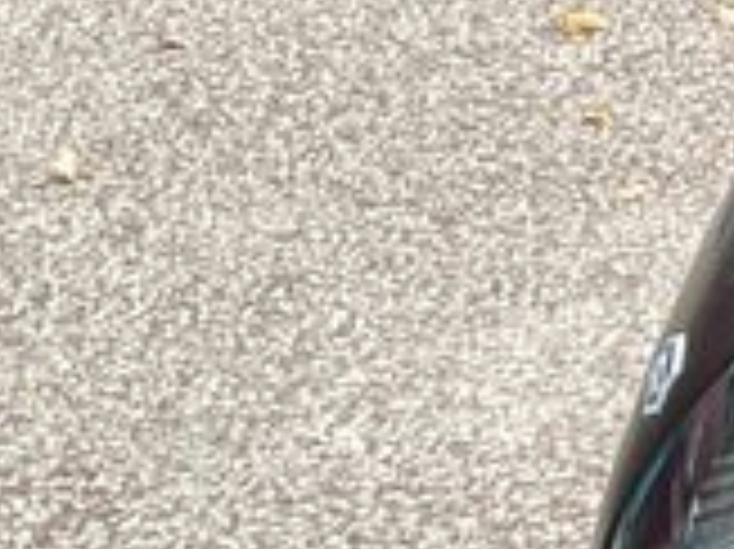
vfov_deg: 8.3
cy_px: 310
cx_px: 1999
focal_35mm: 178
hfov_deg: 9.4
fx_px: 3772
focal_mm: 3
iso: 16
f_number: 1.8
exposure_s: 1/254
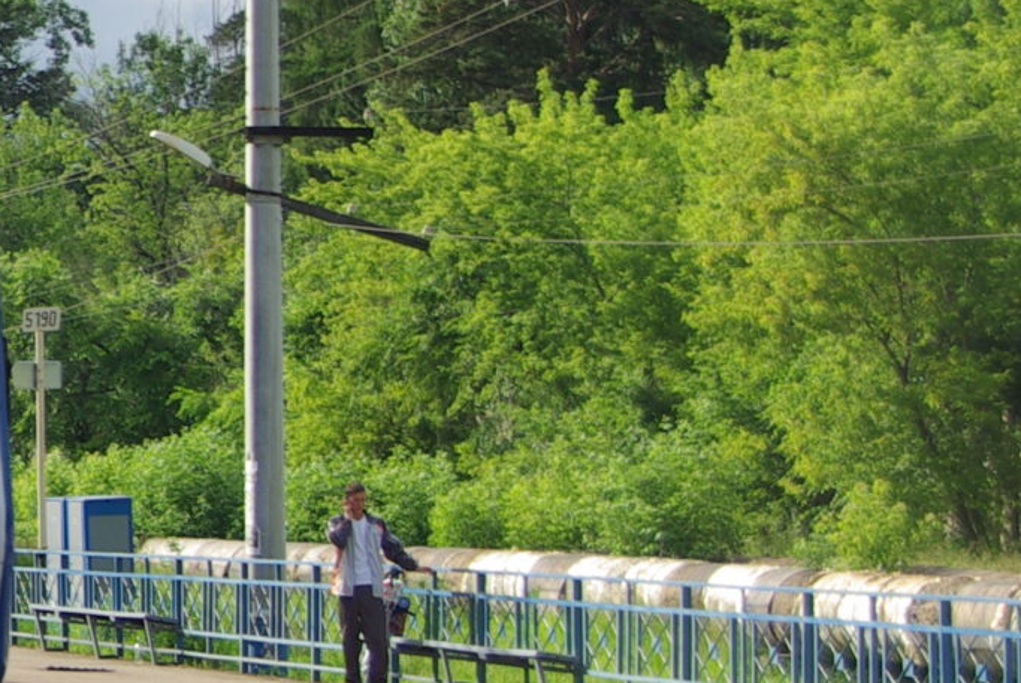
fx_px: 5589
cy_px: 161
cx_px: -664
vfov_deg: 7.0
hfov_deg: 10.0
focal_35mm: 197
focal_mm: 35
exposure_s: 1/160
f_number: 5.6
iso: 100
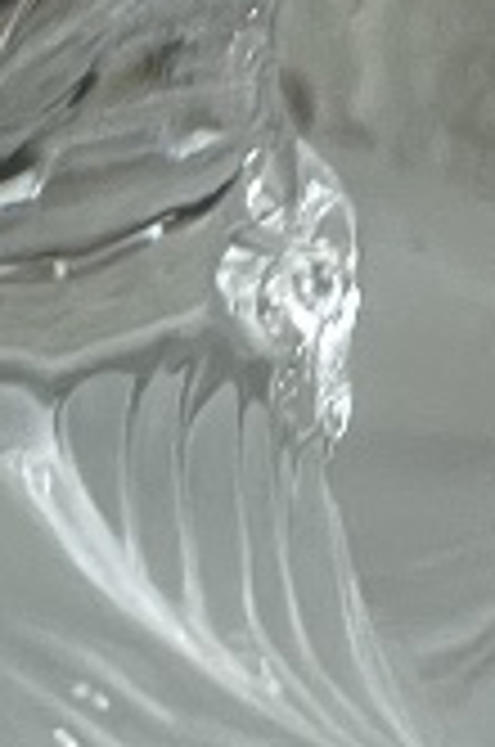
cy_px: -1300
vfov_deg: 5.1
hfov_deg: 3.5
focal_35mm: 392
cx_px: 603
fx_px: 8118
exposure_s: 1/99
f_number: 2
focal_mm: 6
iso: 80
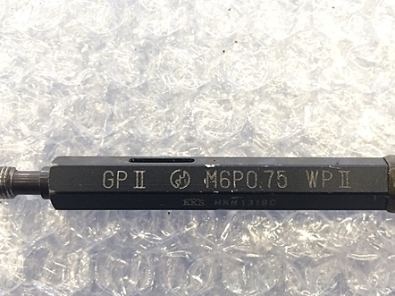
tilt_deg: -83.7
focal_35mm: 42
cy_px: 193
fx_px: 479
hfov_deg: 44.7
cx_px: 223
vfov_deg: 34.1
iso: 80
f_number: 2.2
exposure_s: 1/30
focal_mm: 4.15
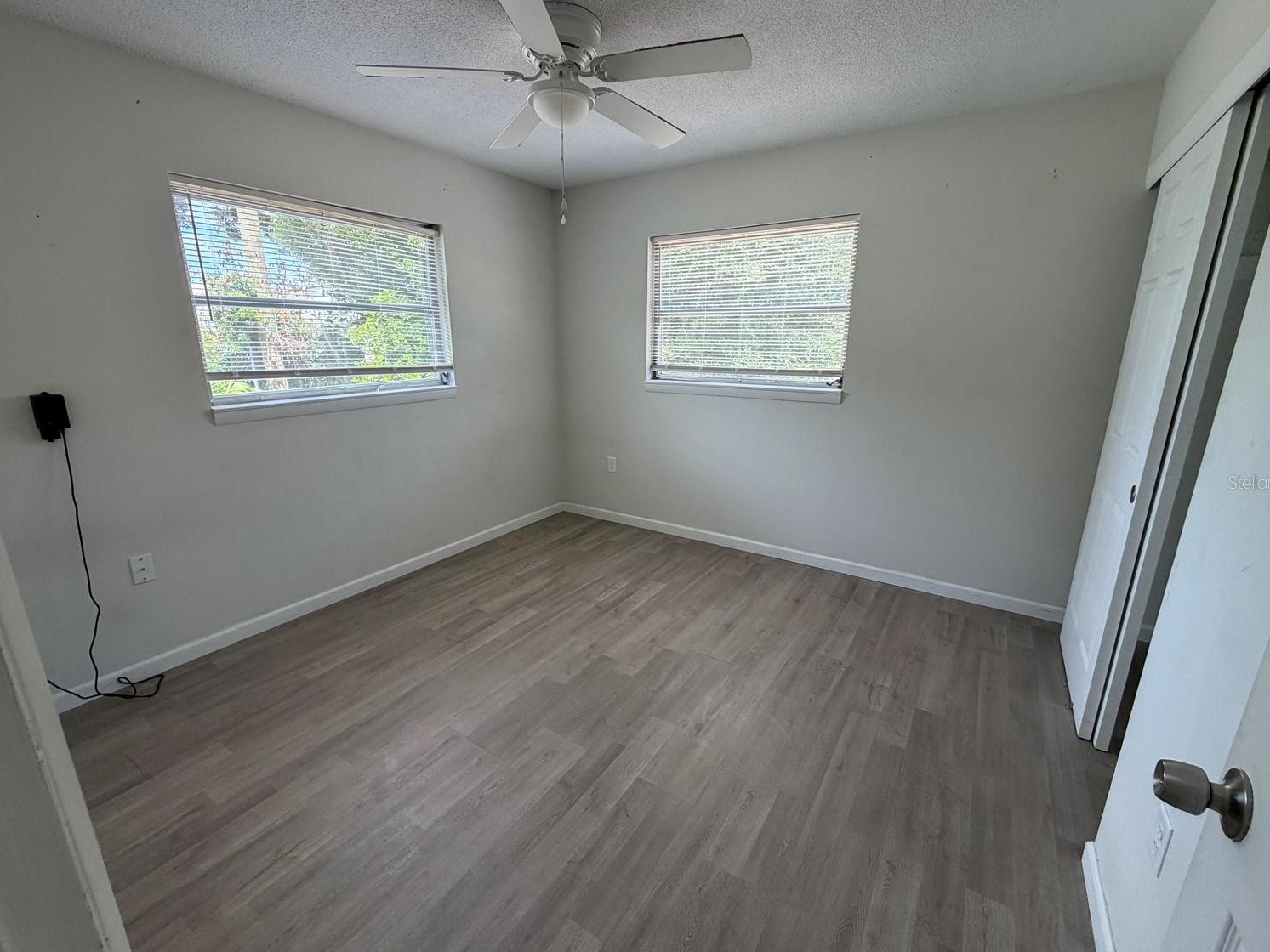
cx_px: 628
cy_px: 482
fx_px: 550
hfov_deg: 98.2
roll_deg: +0.4
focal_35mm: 15
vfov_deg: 81.8
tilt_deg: -15.9
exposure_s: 1/121
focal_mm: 2.22
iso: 125
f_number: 2.2
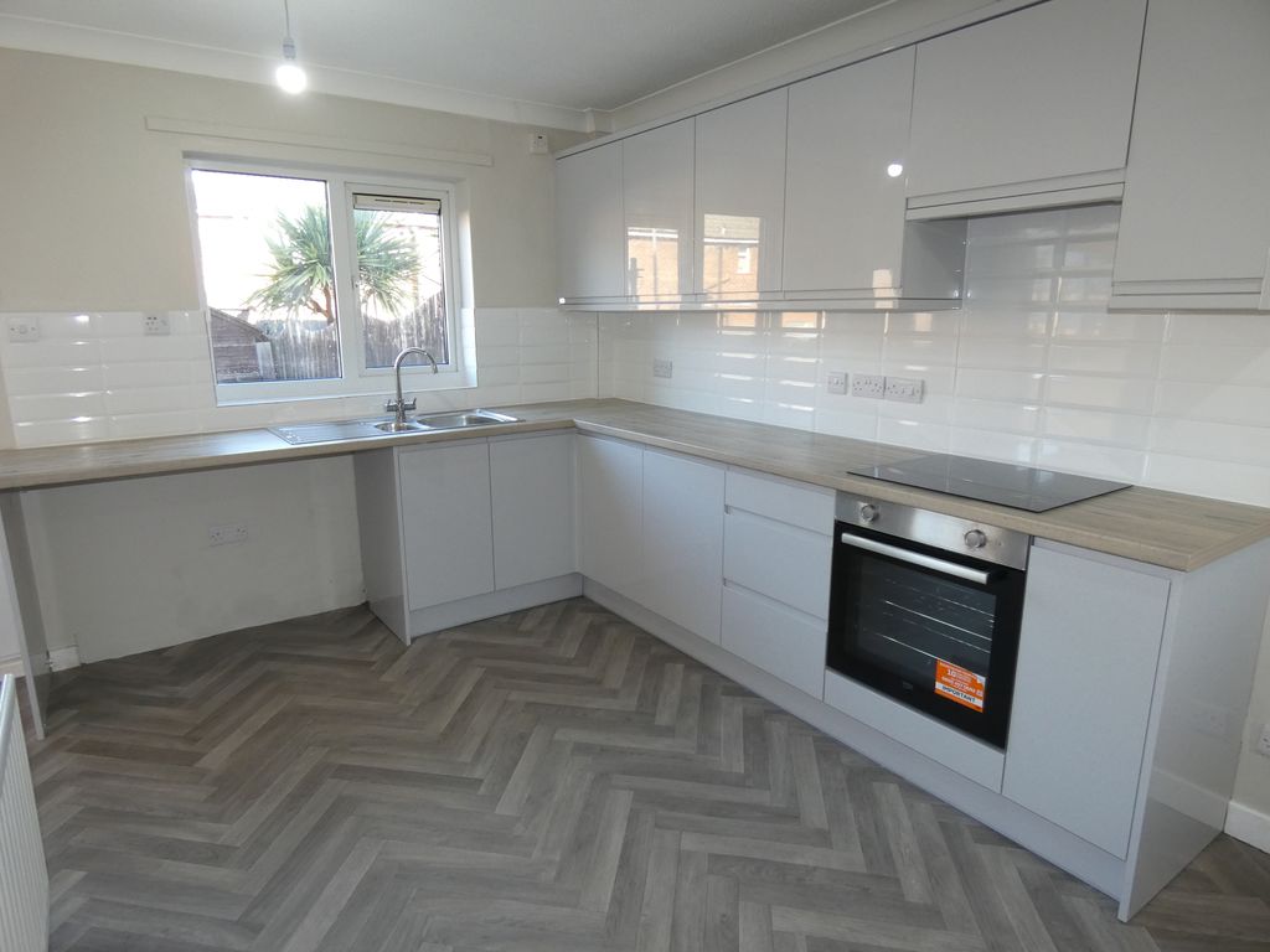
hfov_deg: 81.7
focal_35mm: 20
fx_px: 734
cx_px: 635
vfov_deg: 66.0
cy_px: 476
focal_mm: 3.6
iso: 200
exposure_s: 1/60
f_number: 2.8
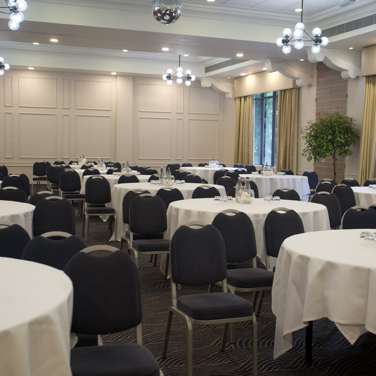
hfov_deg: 35.3
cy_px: 190
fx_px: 590
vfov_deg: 35.4
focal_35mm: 48
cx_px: 220
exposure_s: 1/160
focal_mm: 37
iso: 2000
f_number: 4
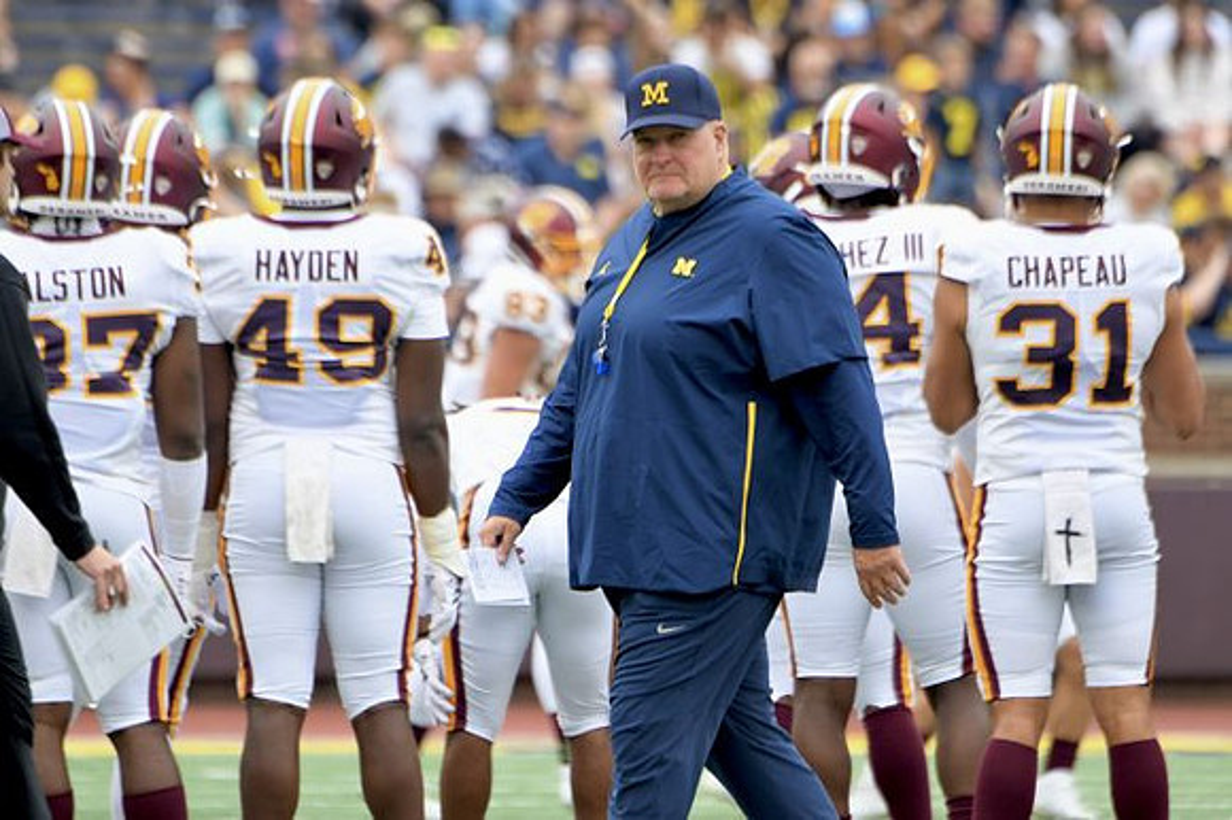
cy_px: 410
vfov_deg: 2.3
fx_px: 20521
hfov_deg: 3.4
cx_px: 616
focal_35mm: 600
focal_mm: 400
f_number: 5.6
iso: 640
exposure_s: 1/500
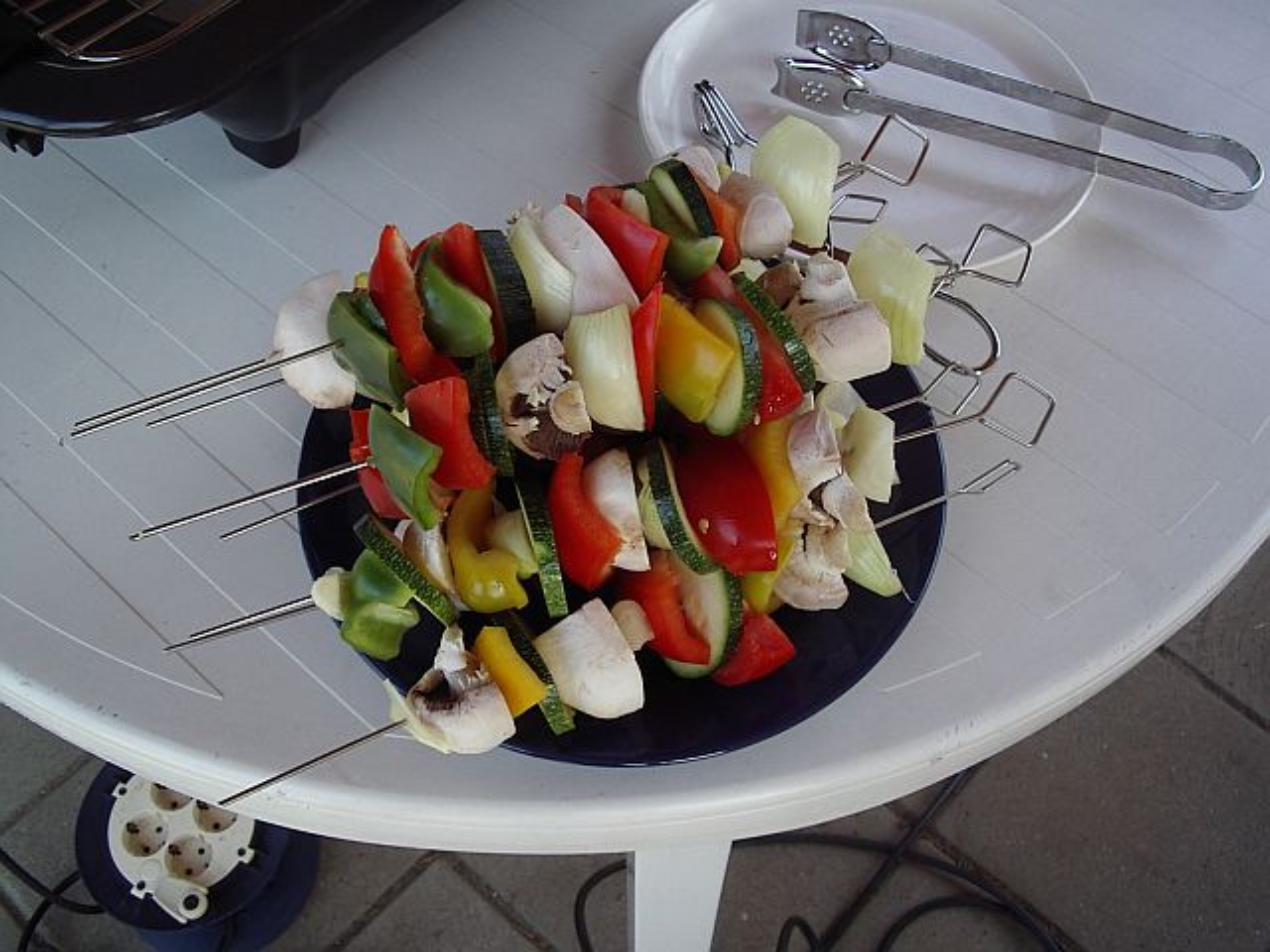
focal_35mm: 38
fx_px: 1394
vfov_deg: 37.7
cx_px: 635
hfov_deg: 49.0
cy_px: 476
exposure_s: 1/60
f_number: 4.8
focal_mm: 5.8
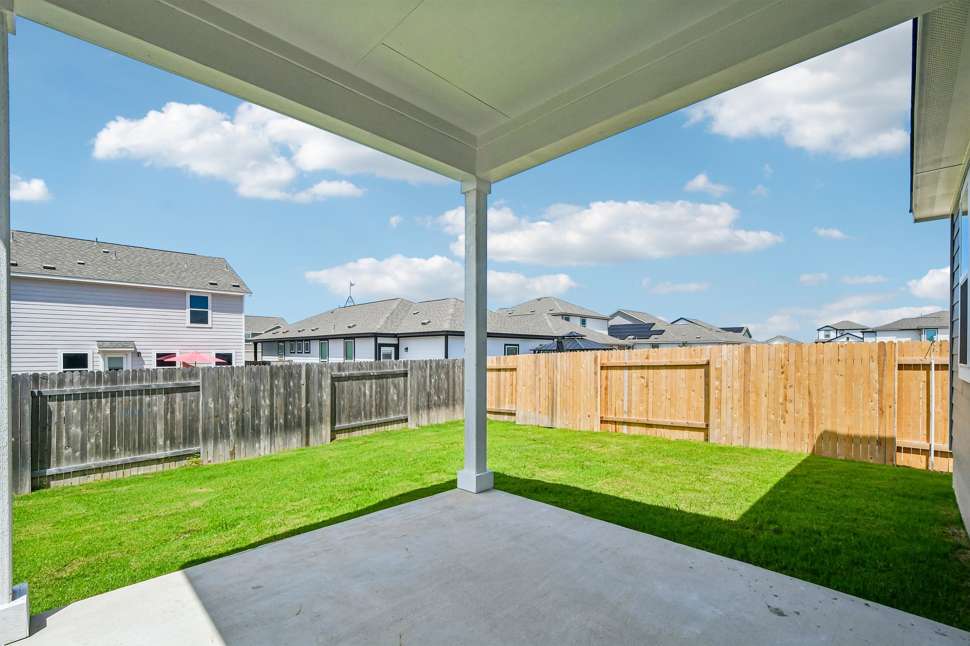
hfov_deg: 100.4
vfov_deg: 77.3
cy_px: 323
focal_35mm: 15
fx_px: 404
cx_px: 485
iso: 400
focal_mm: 10
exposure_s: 1/1600
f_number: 8
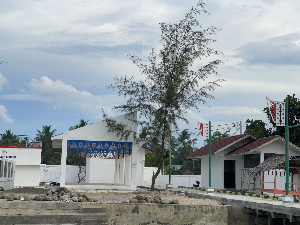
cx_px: 150
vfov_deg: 22.9
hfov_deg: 30.3
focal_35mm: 64
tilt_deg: +6.8
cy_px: 112
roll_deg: -1.3
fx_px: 555
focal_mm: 7.5
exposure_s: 1/1119
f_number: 2.2
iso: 20
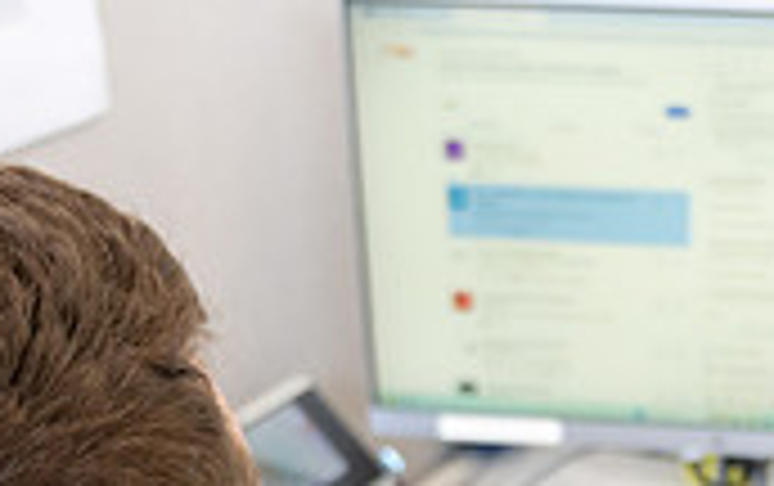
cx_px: 784
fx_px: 1943
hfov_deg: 21.7
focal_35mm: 92
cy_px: 662
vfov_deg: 13.6
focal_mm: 24
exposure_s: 1/320
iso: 1600
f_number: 4
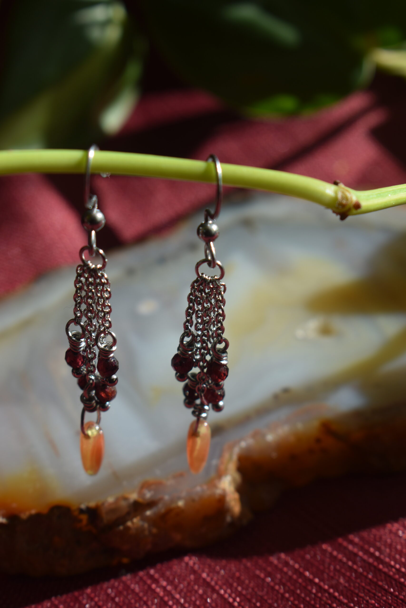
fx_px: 1395
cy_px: 304
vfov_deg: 24.6
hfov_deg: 16.6
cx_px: 203
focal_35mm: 82
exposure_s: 1/160
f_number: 8
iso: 100
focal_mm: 55
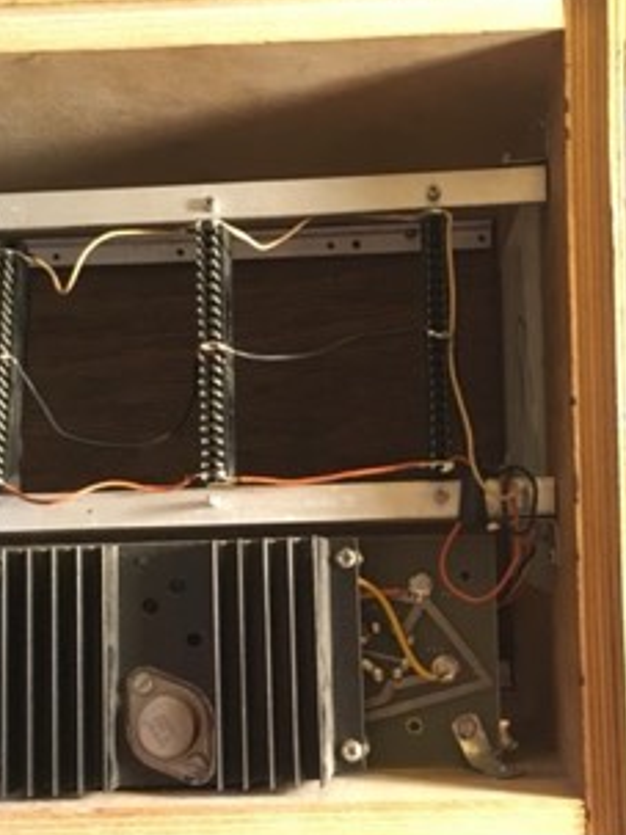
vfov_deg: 41.2
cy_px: 466
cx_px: 353
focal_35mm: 46
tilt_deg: -85.1
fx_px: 1110
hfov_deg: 31.5
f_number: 2.2
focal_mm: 4.15
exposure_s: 1/15
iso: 200
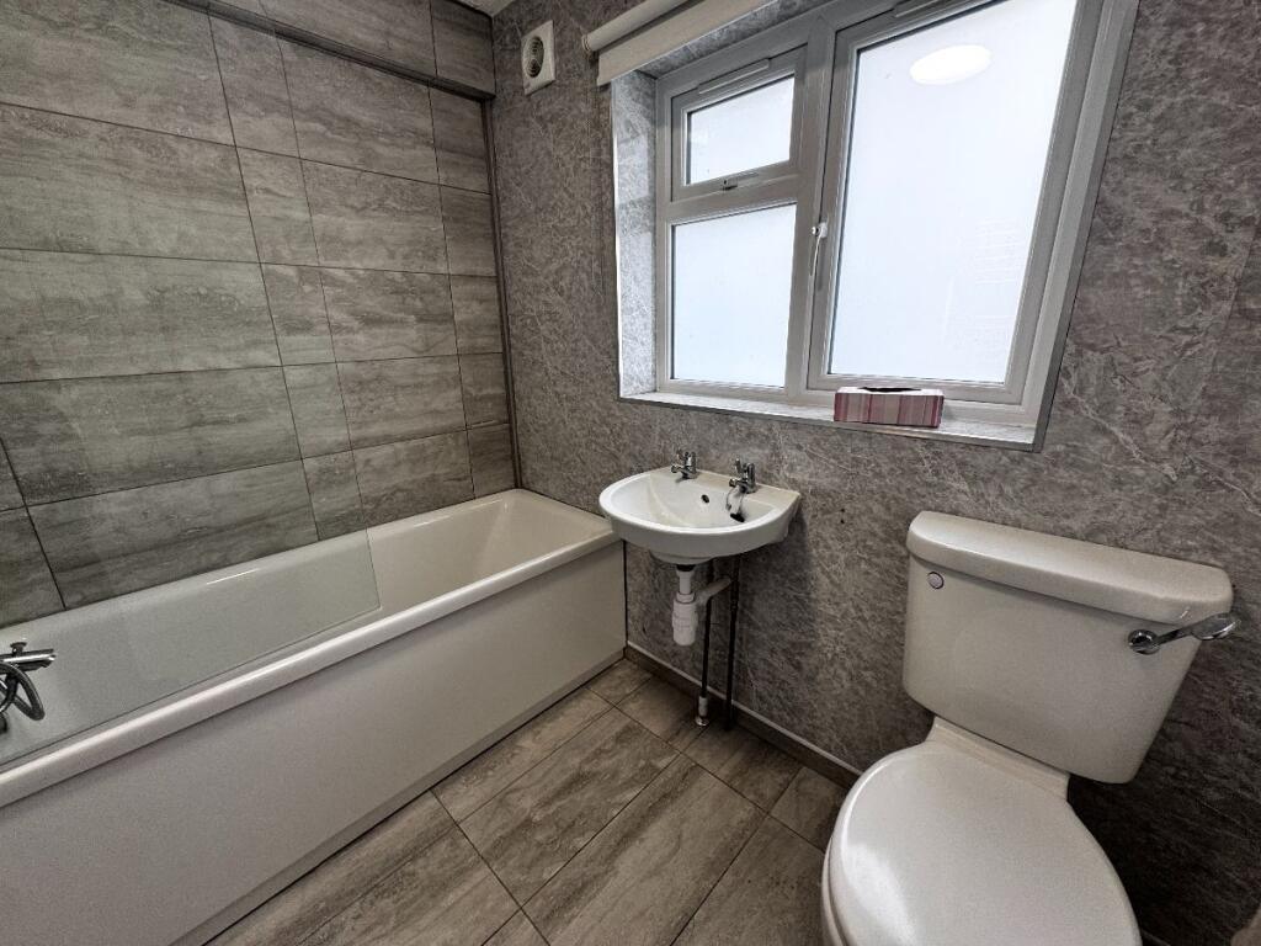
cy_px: 473
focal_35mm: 14
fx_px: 510
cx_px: 630
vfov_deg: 85.7
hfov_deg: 102.1
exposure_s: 1/99
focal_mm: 2.22
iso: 125
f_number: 2.2
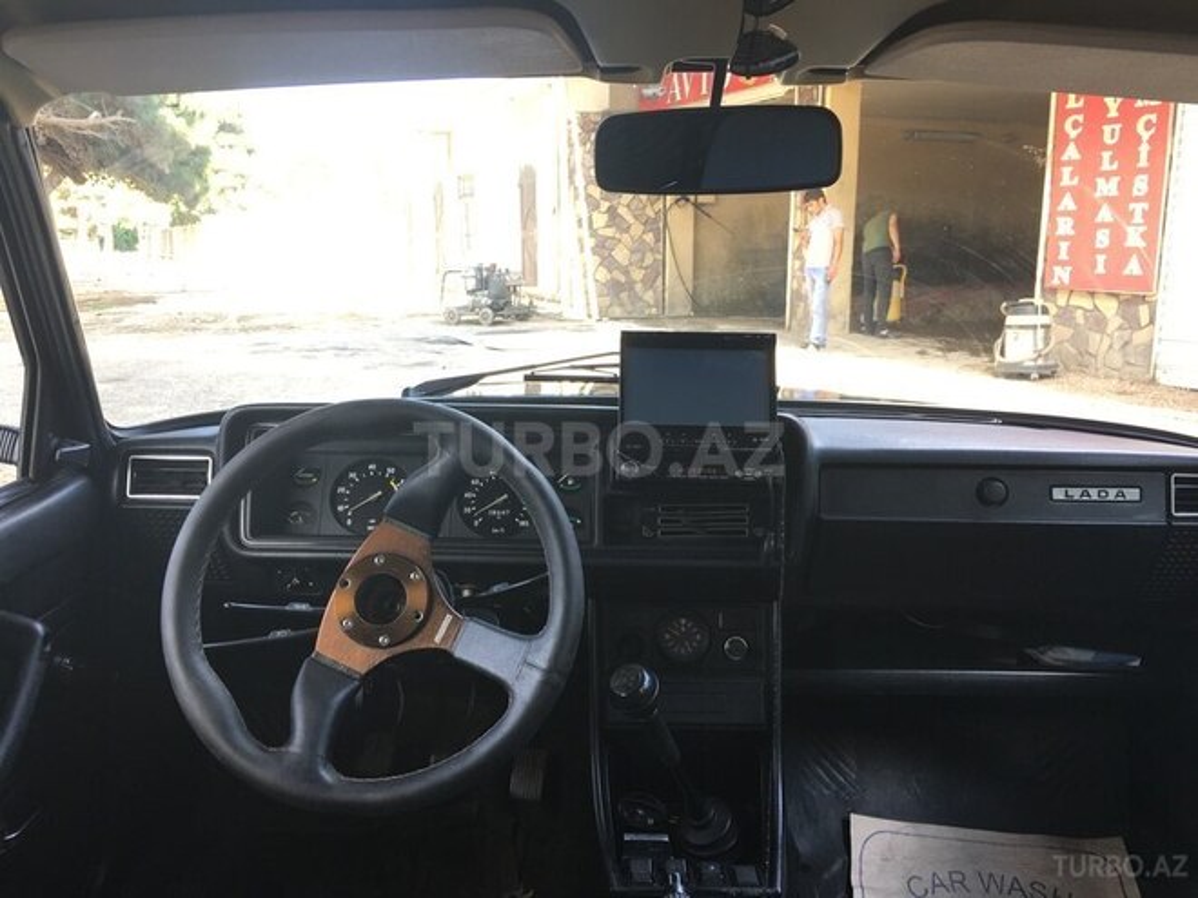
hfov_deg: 61.7
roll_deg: +0.2
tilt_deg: -12.3
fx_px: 1004
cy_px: 449
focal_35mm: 29
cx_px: 599
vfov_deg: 48.2
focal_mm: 4.15
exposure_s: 1/50
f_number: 2.2
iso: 25
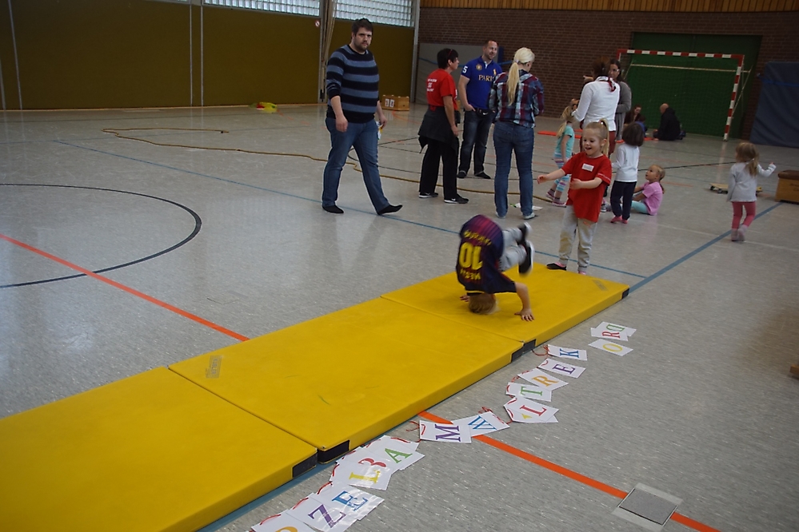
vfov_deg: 40.0
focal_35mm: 33
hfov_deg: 57.2
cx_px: 400
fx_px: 732
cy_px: 266
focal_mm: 22
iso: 400
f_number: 4
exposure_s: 1/60
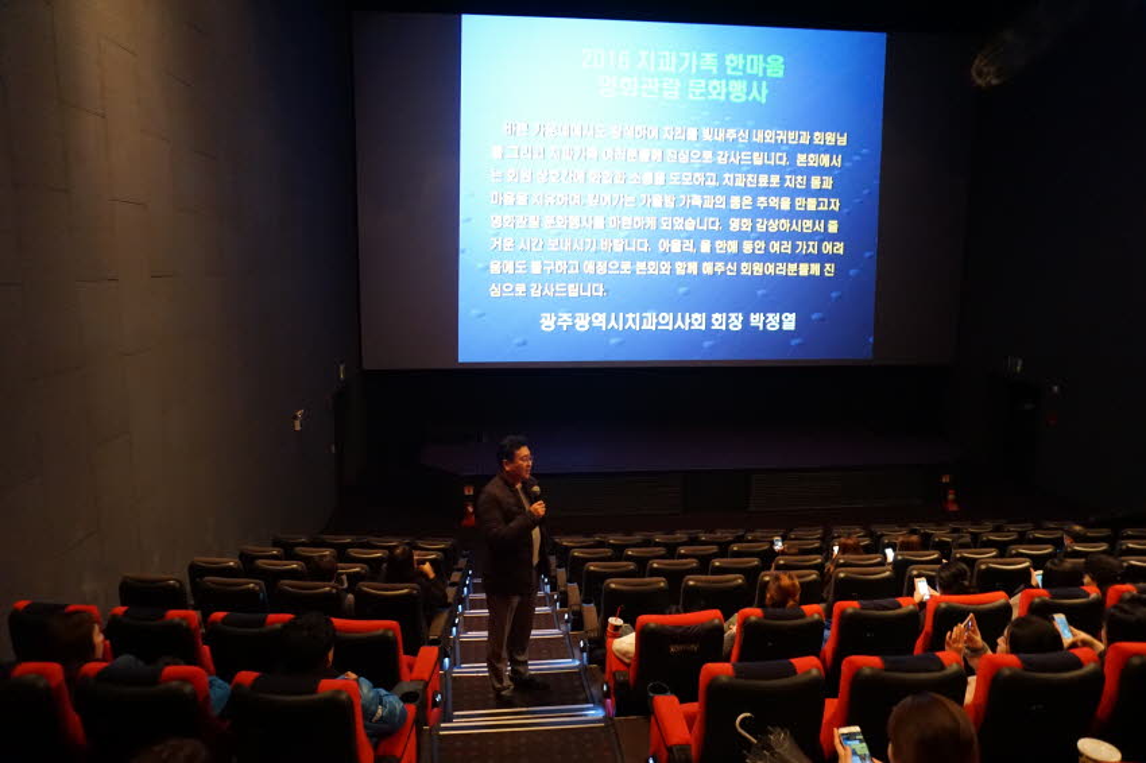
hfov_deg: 73.8
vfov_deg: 53.1
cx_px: 573
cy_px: 382
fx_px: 764
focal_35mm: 24
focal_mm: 16
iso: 3200
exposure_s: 1/5
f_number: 3.5
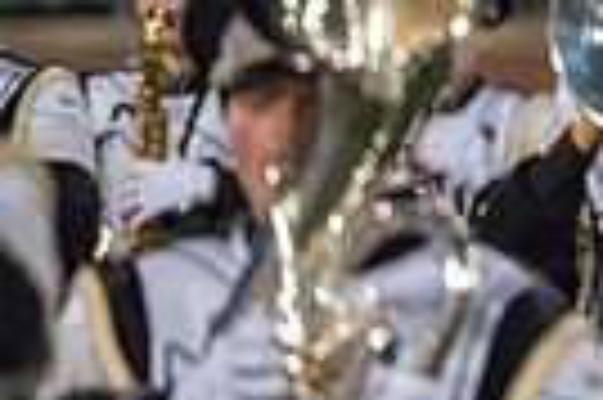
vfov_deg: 1.6
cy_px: 148
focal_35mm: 865
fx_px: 14471
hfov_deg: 2.4
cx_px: 1197
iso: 1000
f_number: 2.8
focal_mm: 200
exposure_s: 1/500
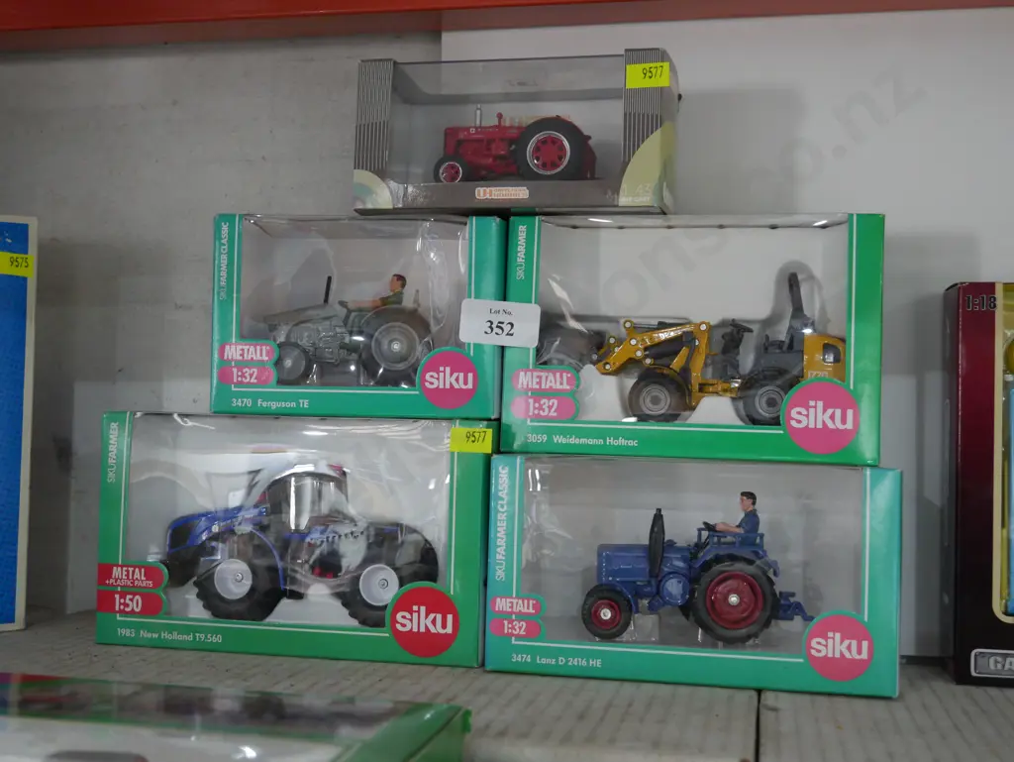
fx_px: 1231
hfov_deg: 44.8
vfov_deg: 34.4
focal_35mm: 42
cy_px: 381
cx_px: 507
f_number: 4.6
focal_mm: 21
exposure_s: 1/60
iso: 2000
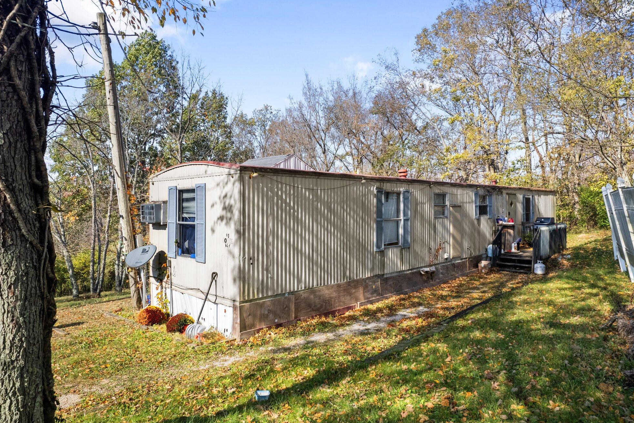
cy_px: 204
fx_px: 405
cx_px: 315
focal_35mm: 23
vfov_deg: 55.1
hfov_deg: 76.1
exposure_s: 1/1600
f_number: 2.8
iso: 160
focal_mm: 8.38
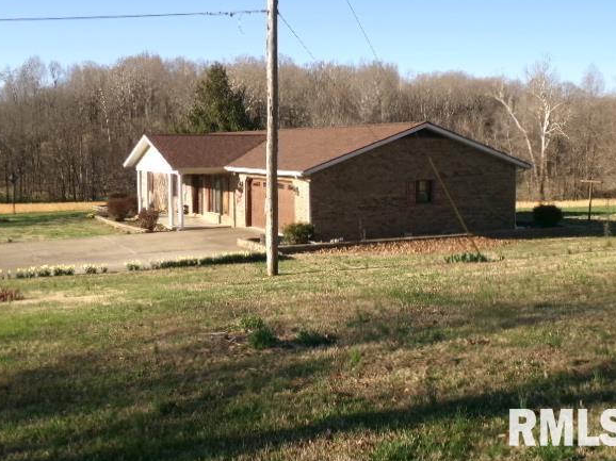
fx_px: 729
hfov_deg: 45.8
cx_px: 330
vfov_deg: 35.1
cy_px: 208
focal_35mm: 41
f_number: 11.85
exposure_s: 1/50
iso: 100
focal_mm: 6.6
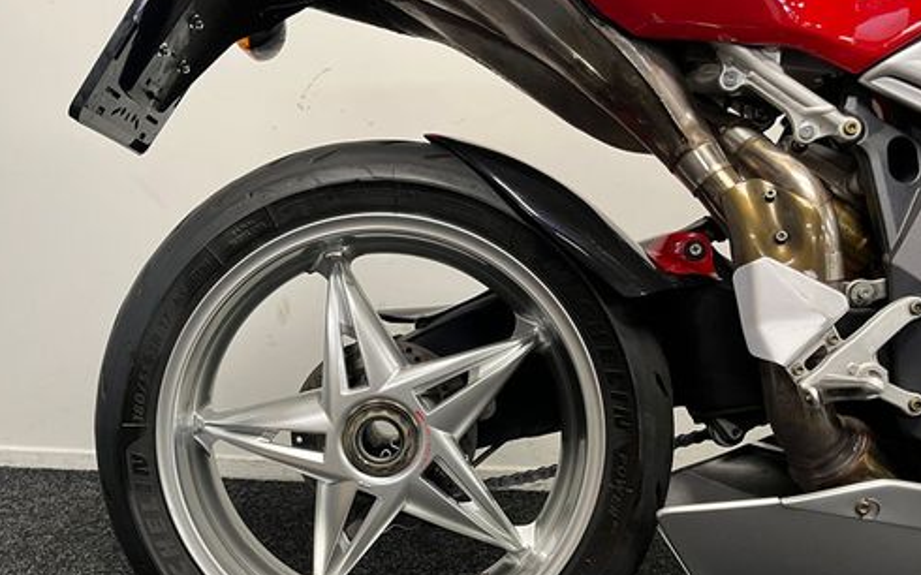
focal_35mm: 36
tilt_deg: -14.6
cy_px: 404
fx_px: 903
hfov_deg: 53.9
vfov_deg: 34.8
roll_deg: -1.8
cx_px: 400
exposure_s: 1/50
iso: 160
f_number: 1.6
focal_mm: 5.1
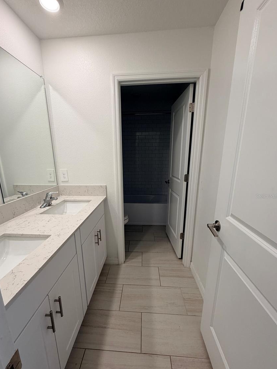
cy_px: 196
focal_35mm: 15
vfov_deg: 98.0
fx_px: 160
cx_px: 131
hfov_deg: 81.7
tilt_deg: -13.8
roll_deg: +0.7
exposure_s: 1/120
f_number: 2.2
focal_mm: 2.22
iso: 160
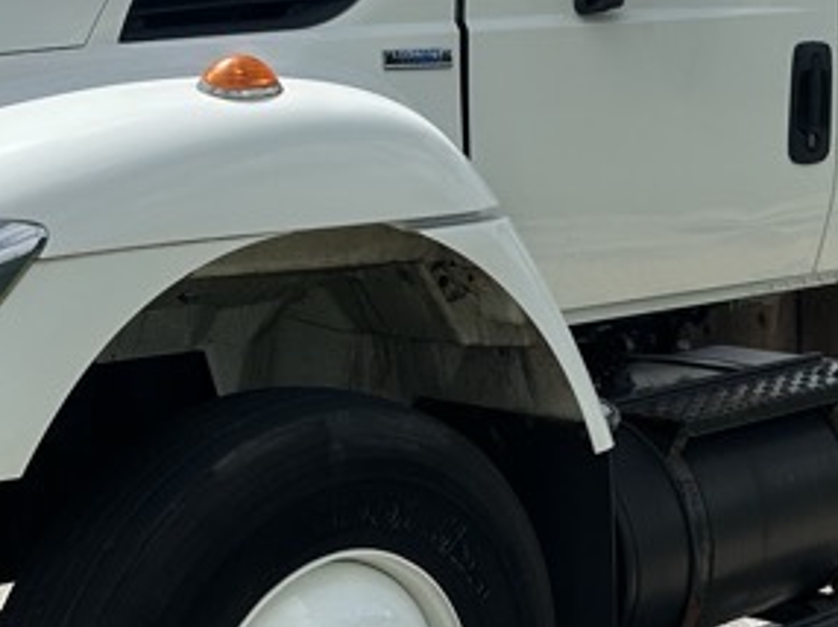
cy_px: 211
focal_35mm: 86
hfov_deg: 22.7
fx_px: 2080
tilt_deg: -5.7
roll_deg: -0.2
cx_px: 513
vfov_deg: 17.1
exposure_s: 1/8197
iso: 80
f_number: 1.78
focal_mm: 6.86
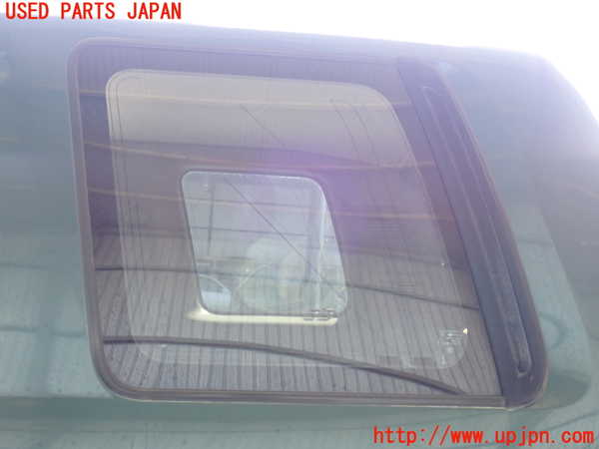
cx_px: 300
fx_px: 865
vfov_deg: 29.1
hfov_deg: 38.2
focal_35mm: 50
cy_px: 224
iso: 320
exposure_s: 1/50
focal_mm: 9.01
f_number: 3.2
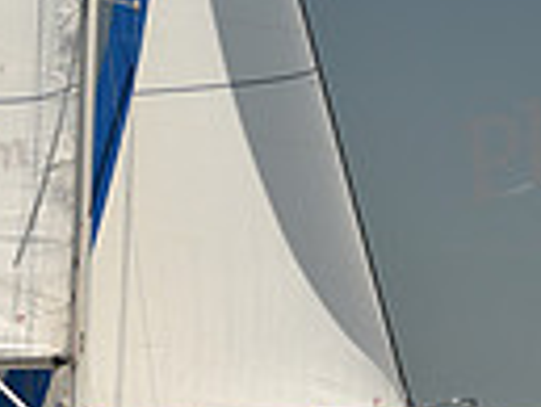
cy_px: -65
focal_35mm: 302
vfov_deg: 4.9
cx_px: 247
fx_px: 4724
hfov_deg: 6.6
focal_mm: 70
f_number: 6.3
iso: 250
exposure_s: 1/800
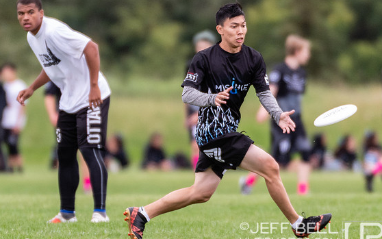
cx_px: 187
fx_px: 12902
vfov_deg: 1.1
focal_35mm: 1239
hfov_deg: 1.7
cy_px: 117
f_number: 4
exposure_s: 1/1000
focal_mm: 400
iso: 800
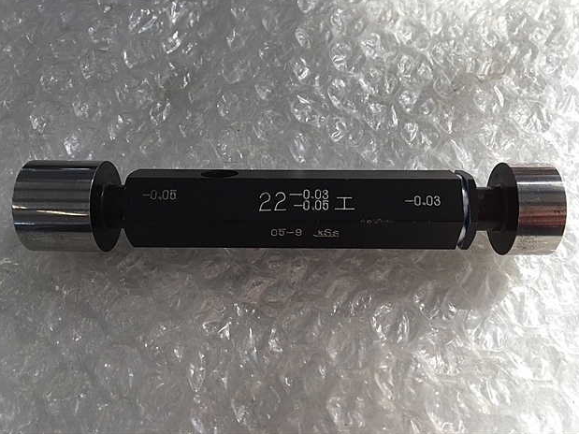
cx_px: 291
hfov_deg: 60.0
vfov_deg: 46.8
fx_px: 502
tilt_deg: -64.2
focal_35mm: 30
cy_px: 212
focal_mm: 4.15
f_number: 2.2
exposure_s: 1/173
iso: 25
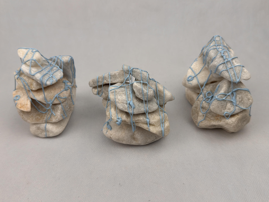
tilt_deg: -37.7
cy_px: 101
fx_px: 264
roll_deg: +3.2
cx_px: 134
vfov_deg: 41.8
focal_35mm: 34
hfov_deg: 54.0
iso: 100
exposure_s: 1/1299
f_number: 1.78
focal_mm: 6.76
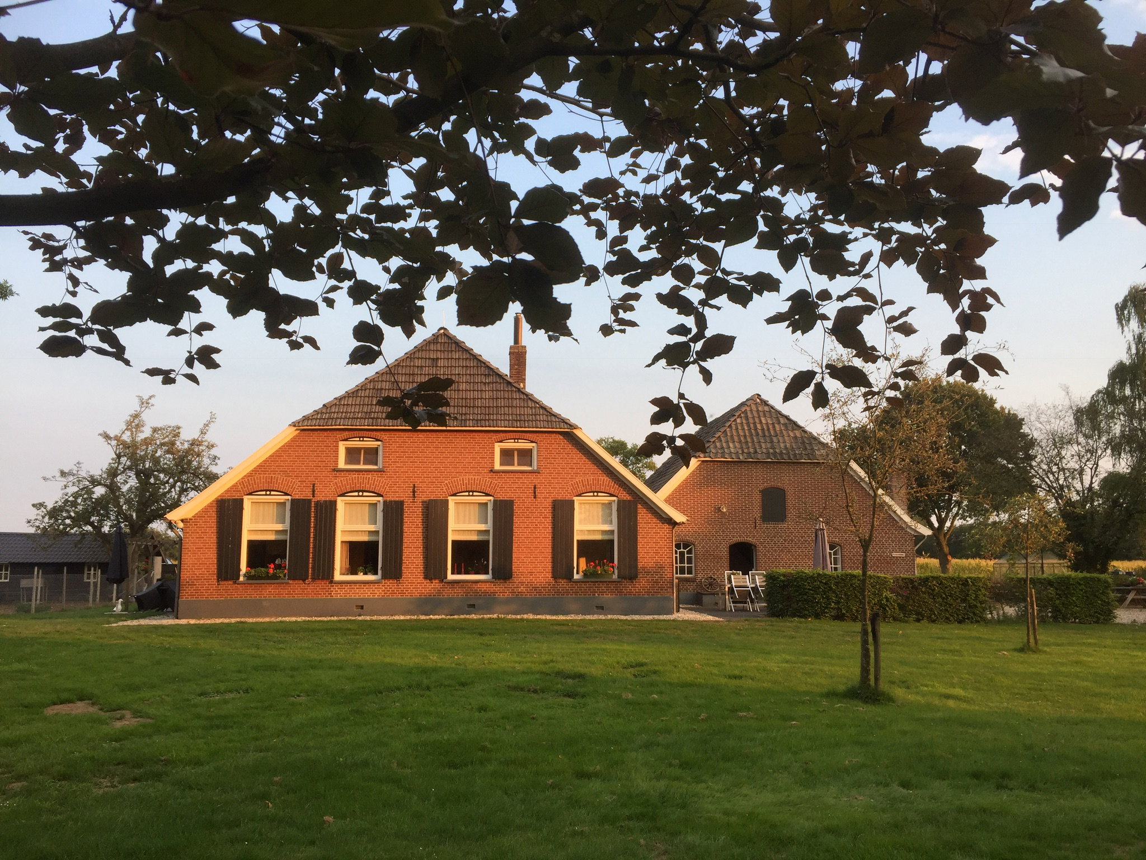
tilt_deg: +8.1
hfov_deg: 61.7
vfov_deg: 48.2
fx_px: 960
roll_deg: -0.6
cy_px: 430
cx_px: 573
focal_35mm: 29
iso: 32
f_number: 2.2
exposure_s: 1/206
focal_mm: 4.15
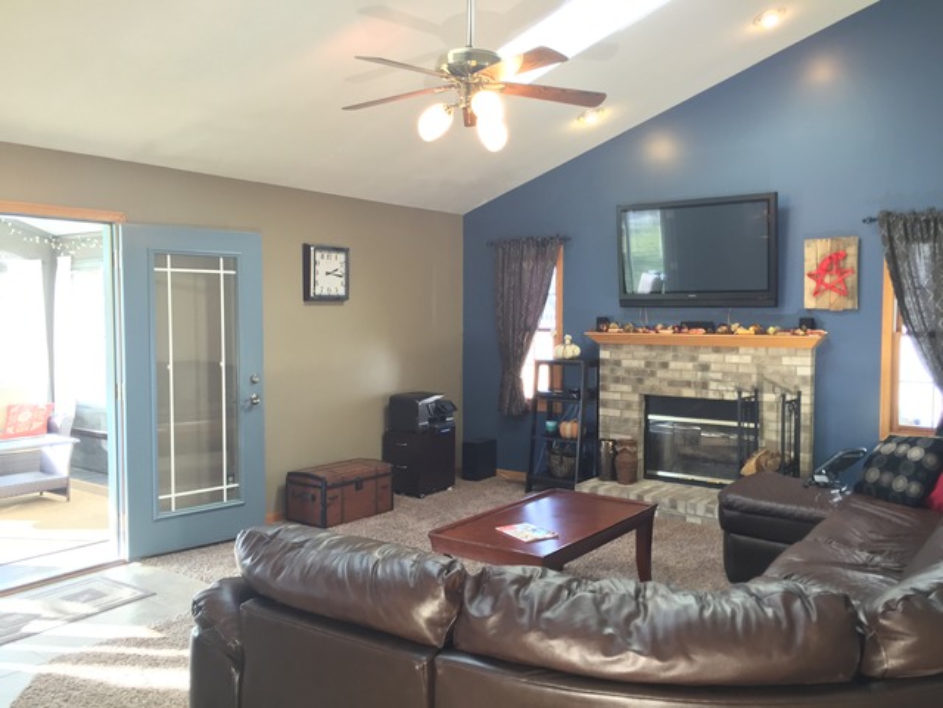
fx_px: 790
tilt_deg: -3.5
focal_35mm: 29
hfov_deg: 61.7
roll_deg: -0.1
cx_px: 472
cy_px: 354
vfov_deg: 48.2
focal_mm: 4.15
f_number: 2.2
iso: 100
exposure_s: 1/30
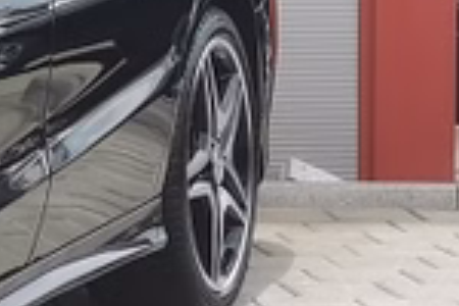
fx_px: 2907
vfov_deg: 6.0
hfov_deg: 8.1
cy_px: -34
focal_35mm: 228
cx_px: -759
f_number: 1.8
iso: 50
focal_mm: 5.58
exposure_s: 1/1106
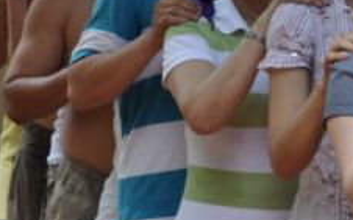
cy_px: 43
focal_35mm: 211
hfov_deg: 9.9
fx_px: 2029
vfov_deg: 6.2
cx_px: 330
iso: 200
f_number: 9
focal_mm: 48
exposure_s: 1/80
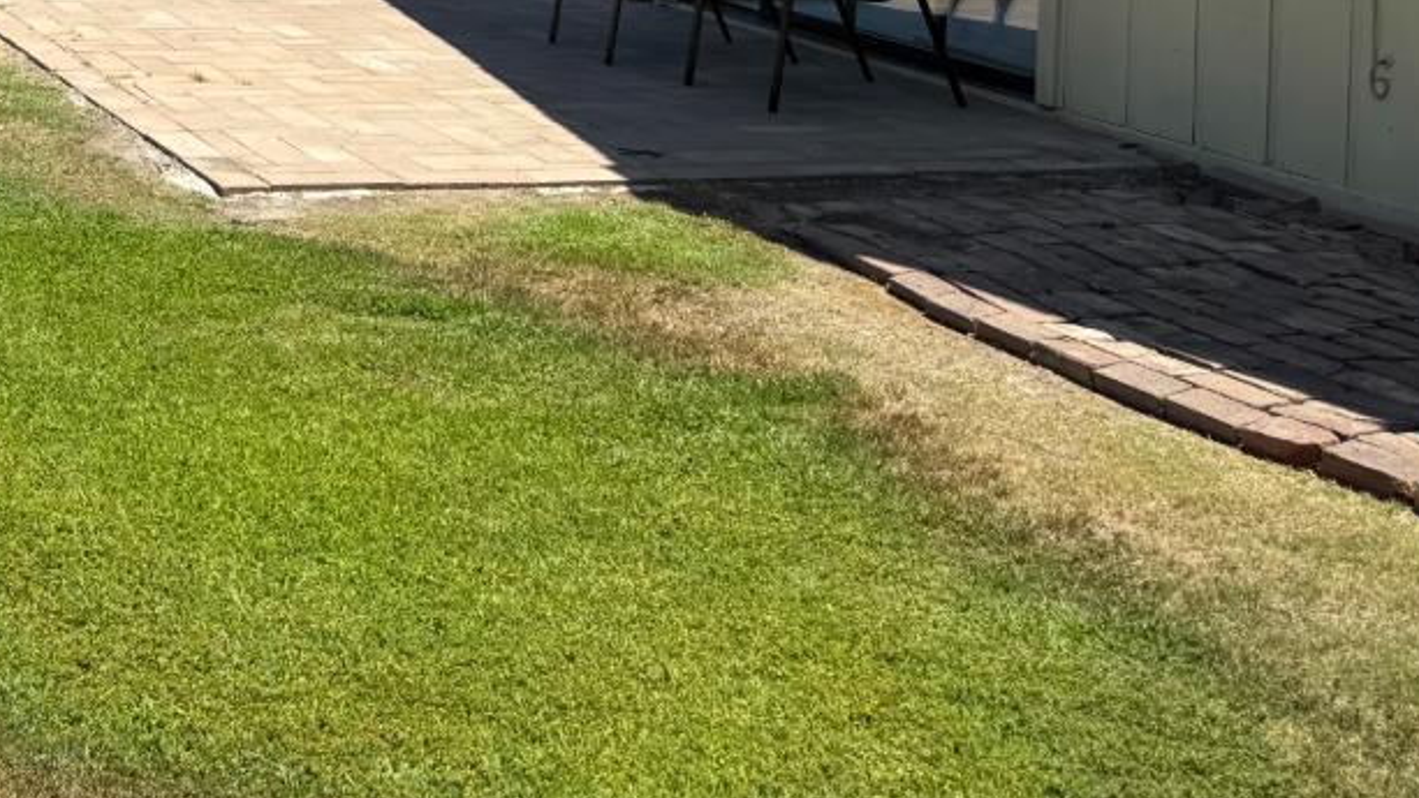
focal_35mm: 64
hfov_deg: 29.5
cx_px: -146
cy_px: -297
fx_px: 2408
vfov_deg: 17.4
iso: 80
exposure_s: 1/4167
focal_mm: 6.76
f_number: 1.78
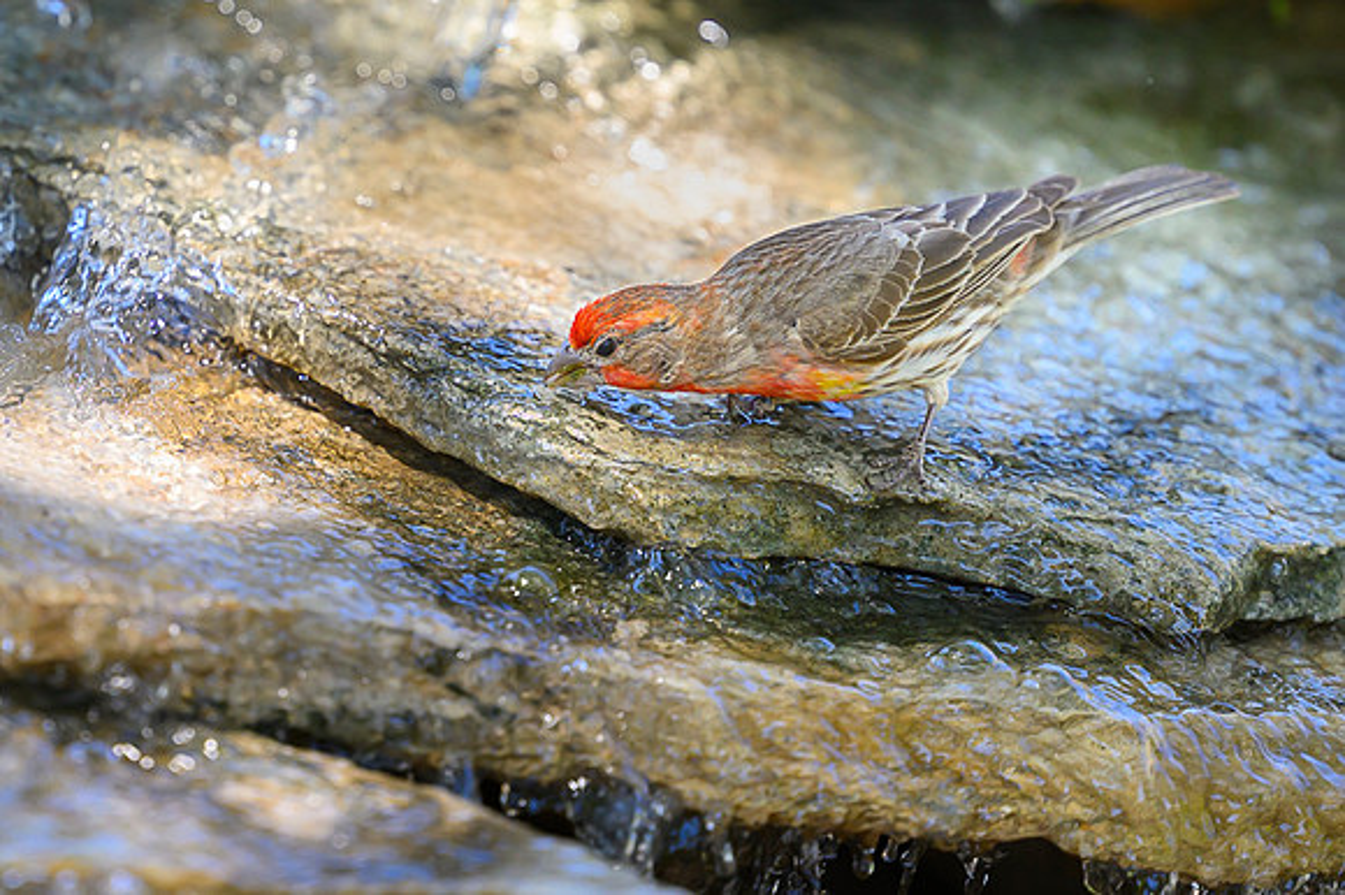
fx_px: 32357
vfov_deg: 1.6
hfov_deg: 2.4
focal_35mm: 867
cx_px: 276
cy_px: 317
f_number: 2.8
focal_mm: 400
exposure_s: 1/1000
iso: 800
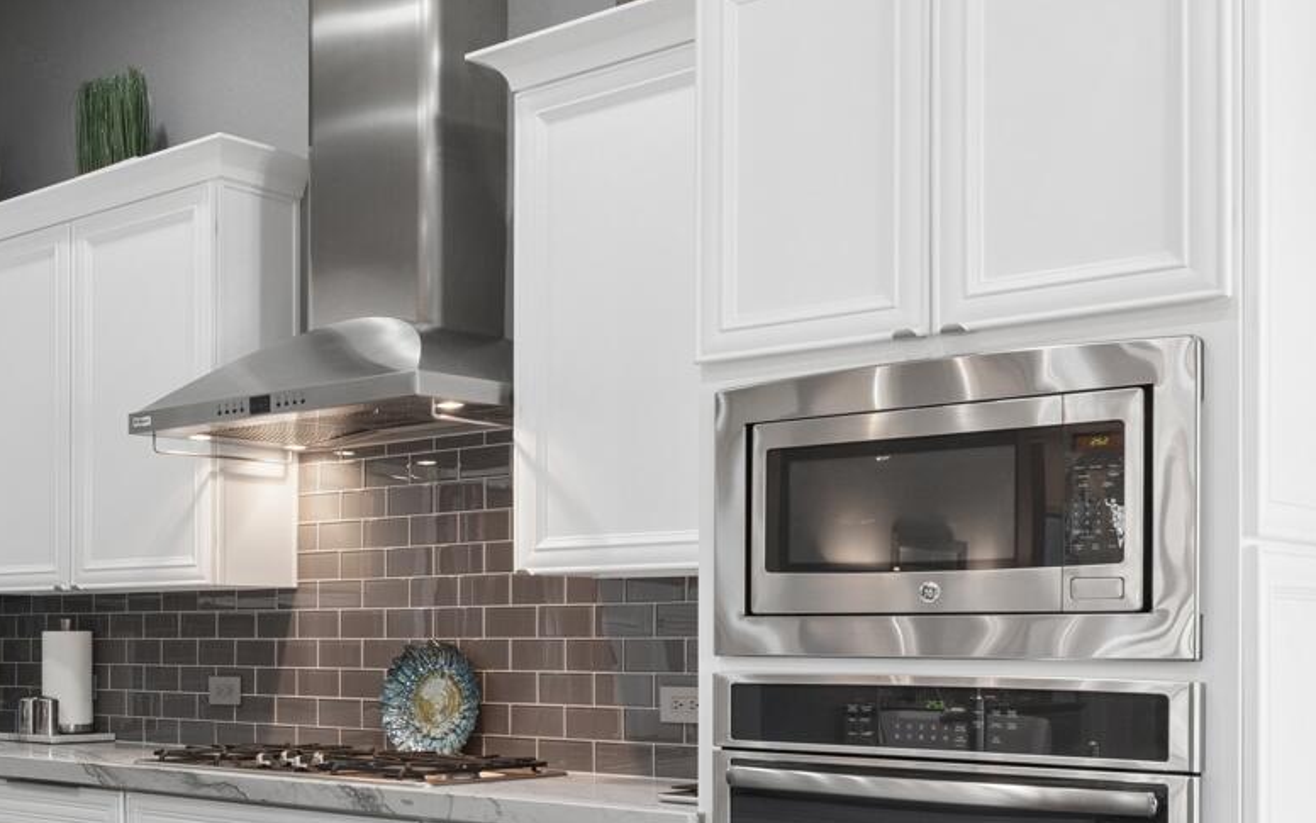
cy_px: 705
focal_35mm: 46
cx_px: 78
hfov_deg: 39.6
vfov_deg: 27.2
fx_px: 1650
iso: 320
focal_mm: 14
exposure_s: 1/13
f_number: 9
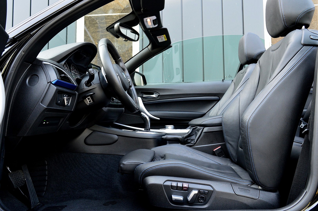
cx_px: 159
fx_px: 265
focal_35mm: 30
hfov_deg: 62.0
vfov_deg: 43.5
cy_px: 106
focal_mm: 20
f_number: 7.1
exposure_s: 1/60
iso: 800
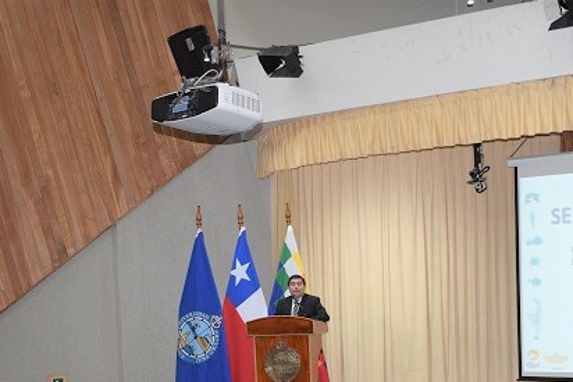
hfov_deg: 30.0
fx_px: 1066
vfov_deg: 19.8
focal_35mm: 67
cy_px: 369
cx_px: 328
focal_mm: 23
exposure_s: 1/80
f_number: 4
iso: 800
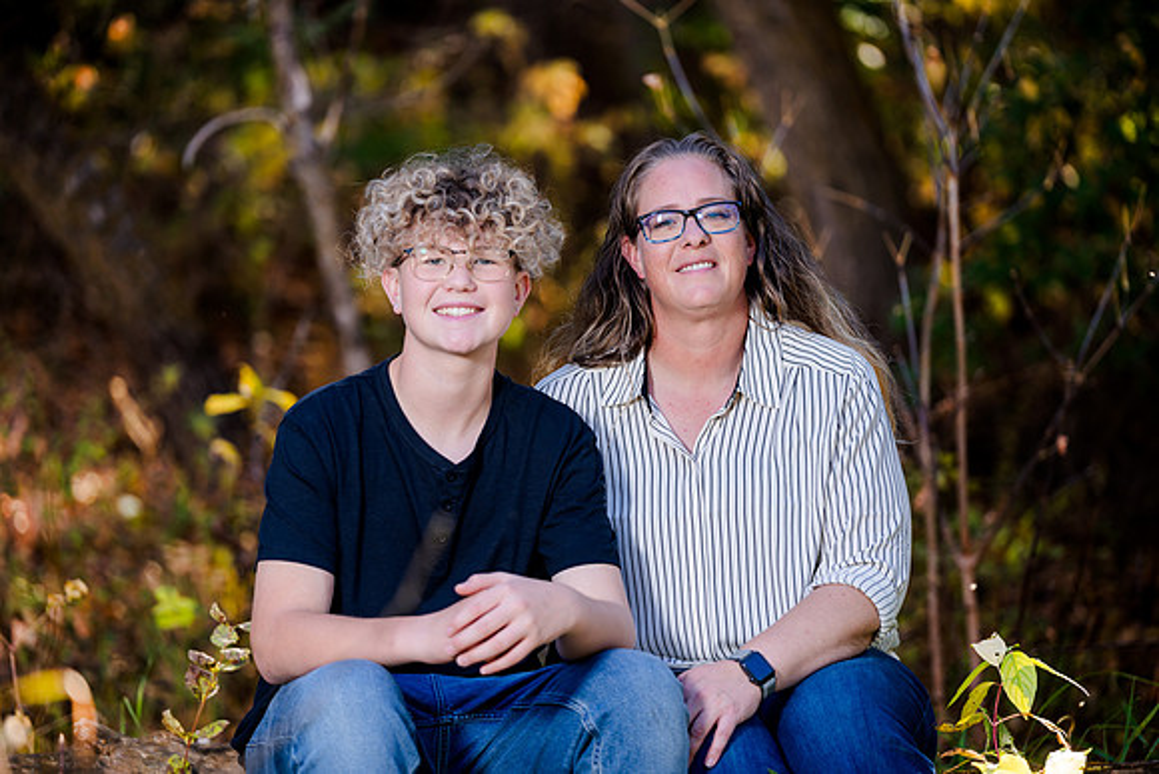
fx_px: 4959
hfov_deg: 13.3
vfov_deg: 8.9
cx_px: 580
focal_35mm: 154
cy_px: 387
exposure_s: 1/200
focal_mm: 154
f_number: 2.8
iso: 100
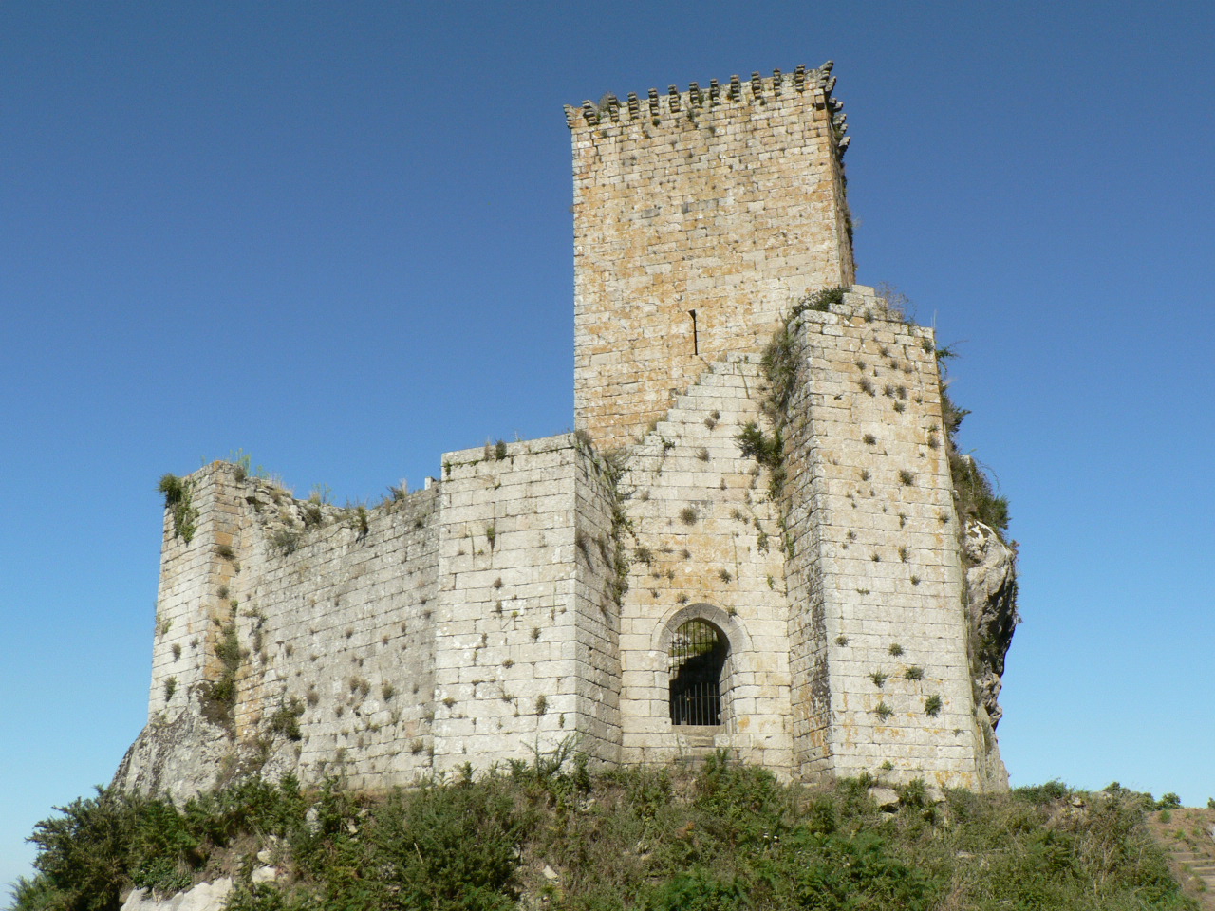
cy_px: 456
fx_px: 1264
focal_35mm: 36
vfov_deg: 39.7
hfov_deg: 51.4
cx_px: 608
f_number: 5.6
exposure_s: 1/500
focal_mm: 6
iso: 100
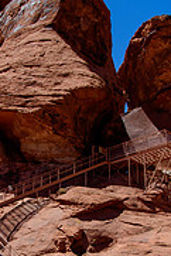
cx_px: 54
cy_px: 181
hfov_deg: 20.3
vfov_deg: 29.7
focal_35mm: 67
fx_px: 476
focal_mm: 18
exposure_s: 1/200
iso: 400
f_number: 11
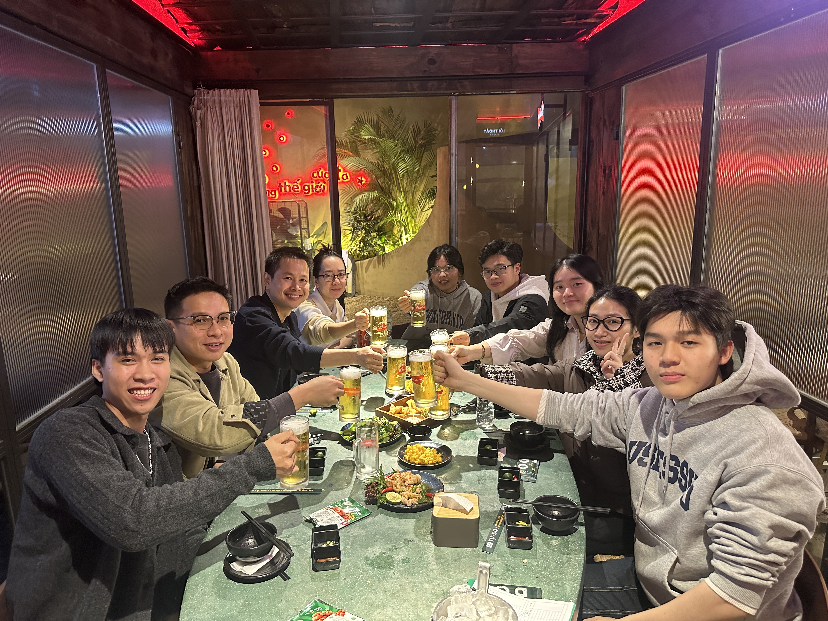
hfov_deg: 71.6
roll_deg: +1.1
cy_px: 310
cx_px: 414
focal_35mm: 24
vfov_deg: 56.8
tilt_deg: -11.1
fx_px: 574
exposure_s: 1/33
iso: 640
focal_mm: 6.86
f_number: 1.78
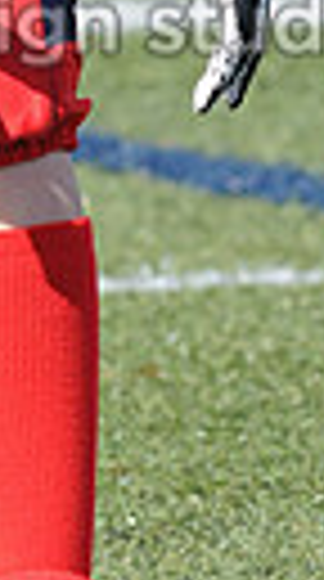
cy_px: -189
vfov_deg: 1.0
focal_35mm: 2122
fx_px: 32602
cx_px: -218
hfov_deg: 0.6
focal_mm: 300
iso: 200
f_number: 7.1
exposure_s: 1/500
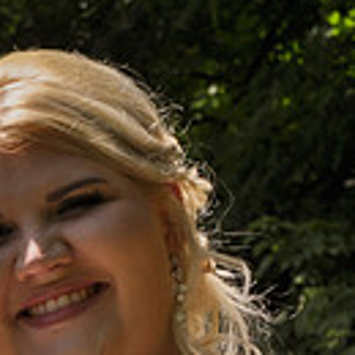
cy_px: 269
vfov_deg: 3.1
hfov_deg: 3.1
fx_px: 6579
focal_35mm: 567
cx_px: -172
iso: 200
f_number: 10
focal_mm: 100
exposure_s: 1/400
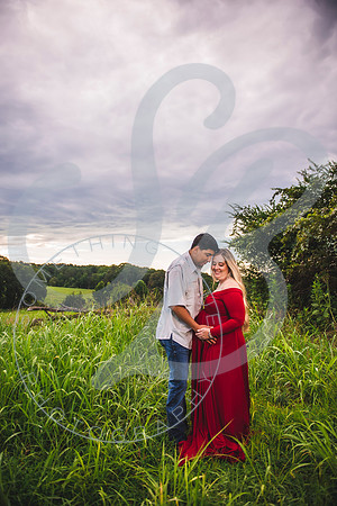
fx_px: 337
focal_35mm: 24
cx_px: 168
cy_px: 253
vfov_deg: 73.7
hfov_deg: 53.1
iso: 100
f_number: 2.8
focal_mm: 24
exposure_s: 1/500
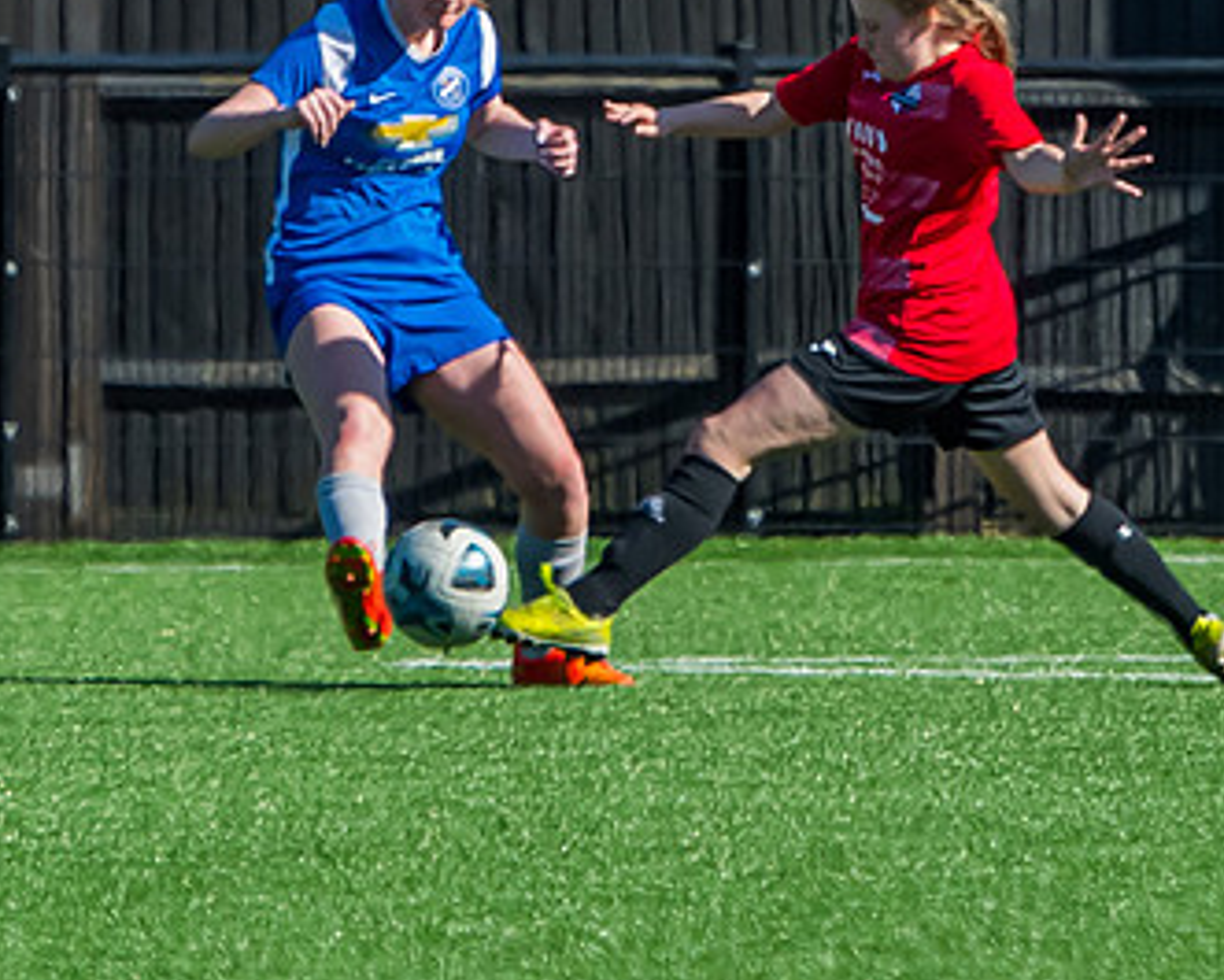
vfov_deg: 1.4
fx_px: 41128
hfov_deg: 1.7
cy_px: 465
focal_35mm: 1135
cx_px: 1374
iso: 400
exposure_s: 1/2500
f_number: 5
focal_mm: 240
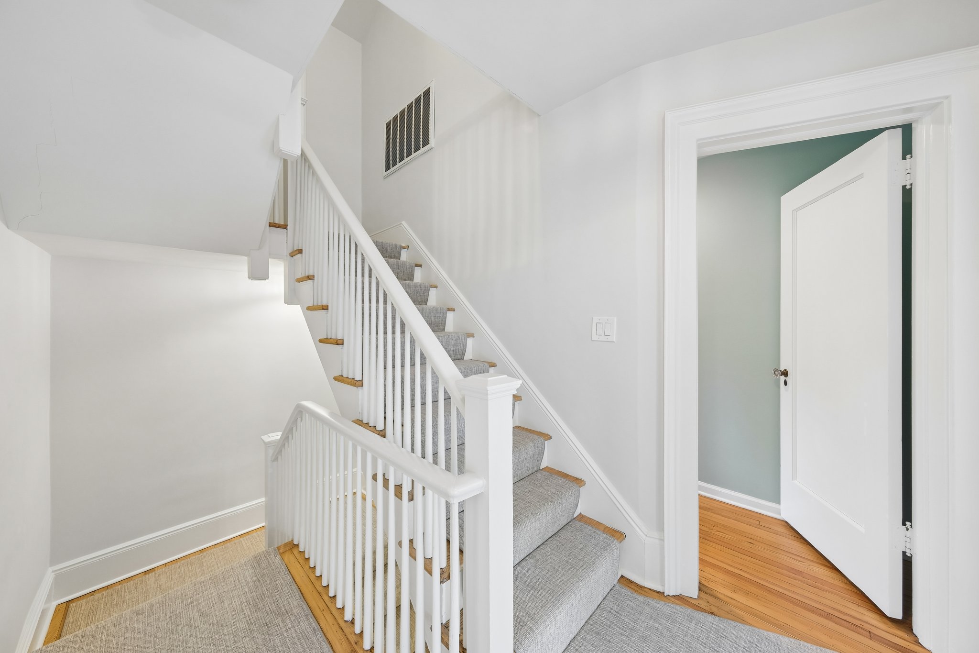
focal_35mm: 12
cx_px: 490
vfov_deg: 90.0
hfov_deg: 112.6
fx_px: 326
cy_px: 326
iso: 200
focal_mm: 8
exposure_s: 1/2.5
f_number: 8
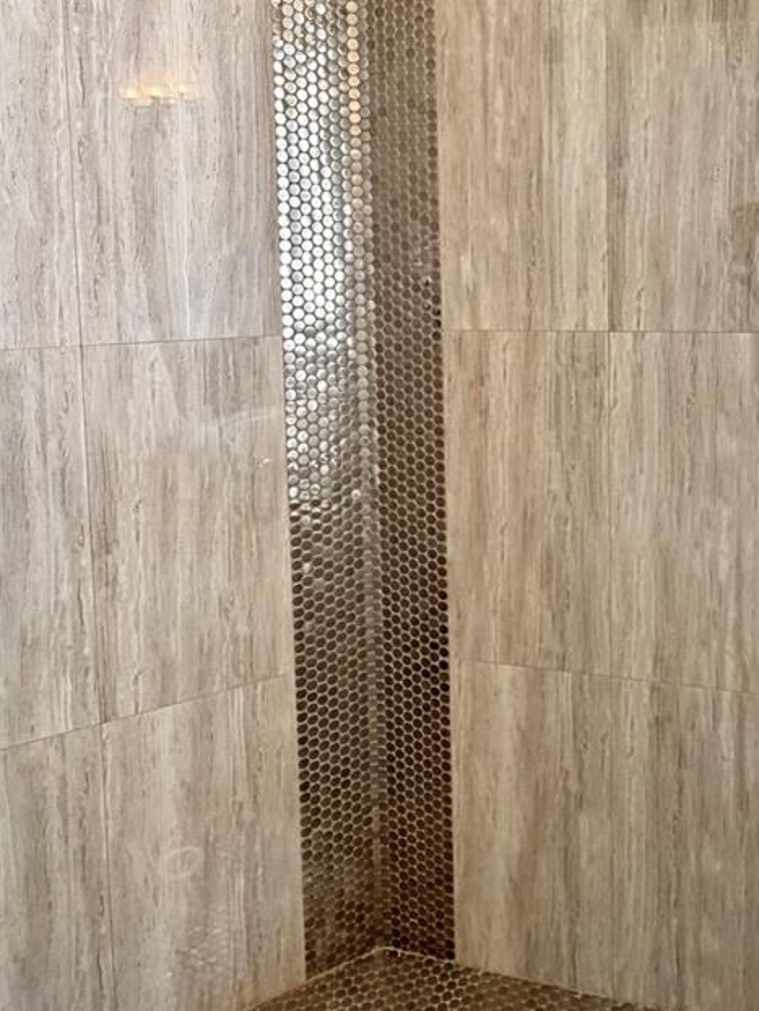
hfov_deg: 49.8
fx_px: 789
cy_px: 314
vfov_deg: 63.2
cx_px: 544
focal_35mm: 27
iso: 200
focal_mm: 2.22
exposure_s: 1/60
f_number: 2.2
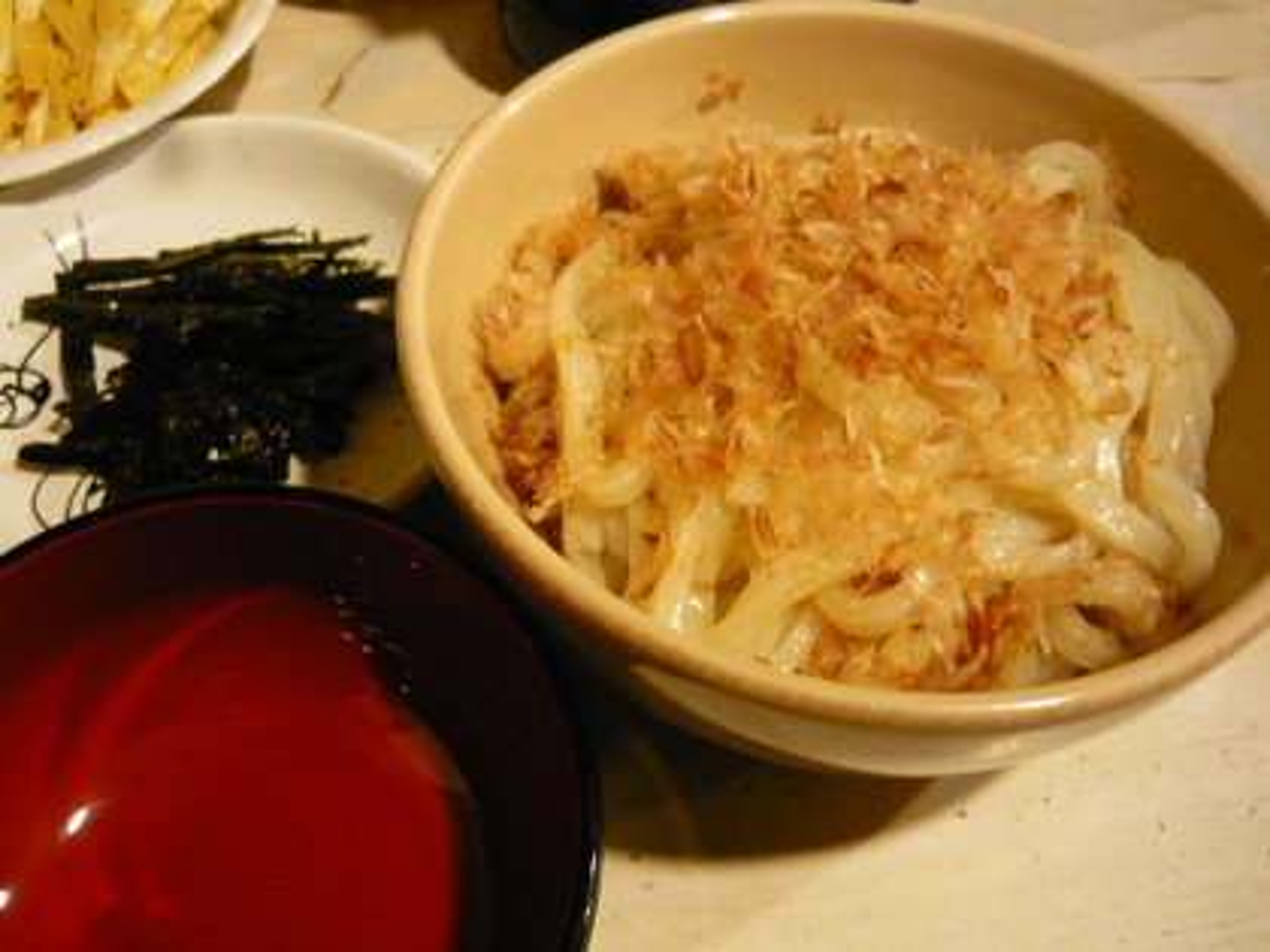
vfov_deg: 42.9
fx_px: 1211
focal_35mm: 33
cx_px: 635
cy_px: 476
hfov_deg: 55.4
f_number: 2.8
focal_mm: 5.5
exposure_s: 1/8
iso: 400
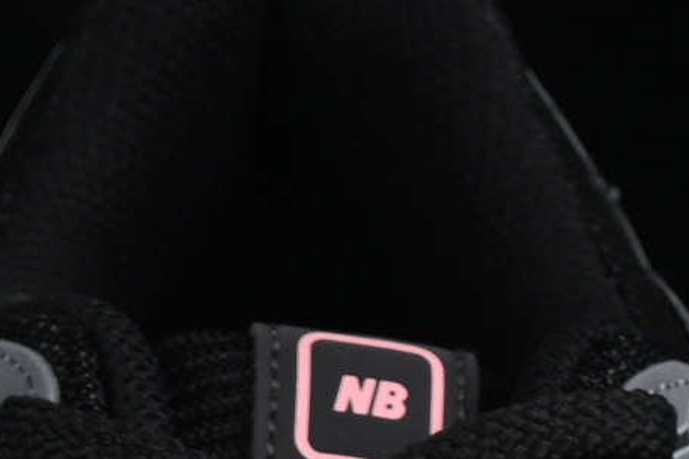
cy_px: 1339
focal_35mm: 456
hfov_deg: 4.5
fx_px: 8724
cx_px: -215
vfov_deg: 3.0
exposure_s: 1/60
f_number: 6.3
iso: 160
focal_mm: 50
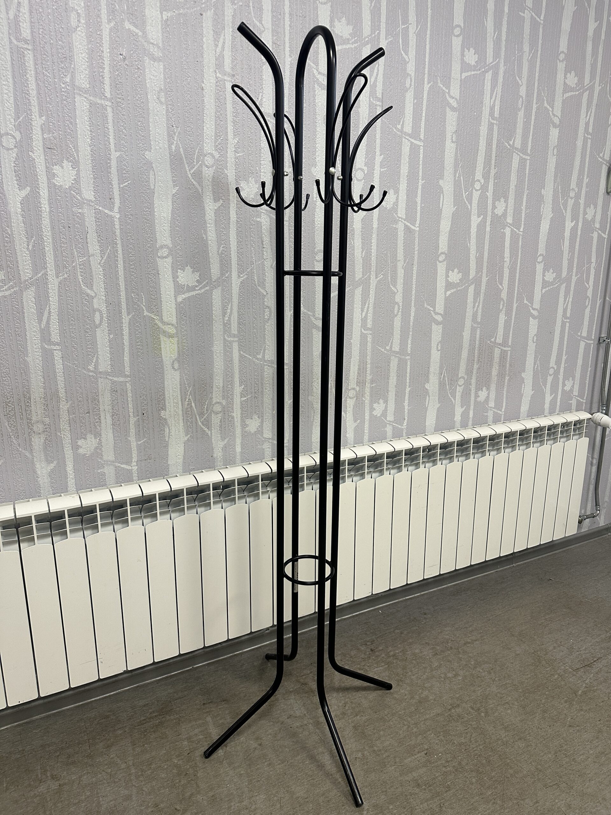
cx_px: 306
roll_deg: -0.4
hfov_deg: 56.8
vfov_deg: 71.6
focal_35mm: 24
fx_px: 565
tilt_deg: -14.1
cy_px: 408
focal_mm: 6.86
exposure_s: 1/100
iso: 200
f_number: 1.78
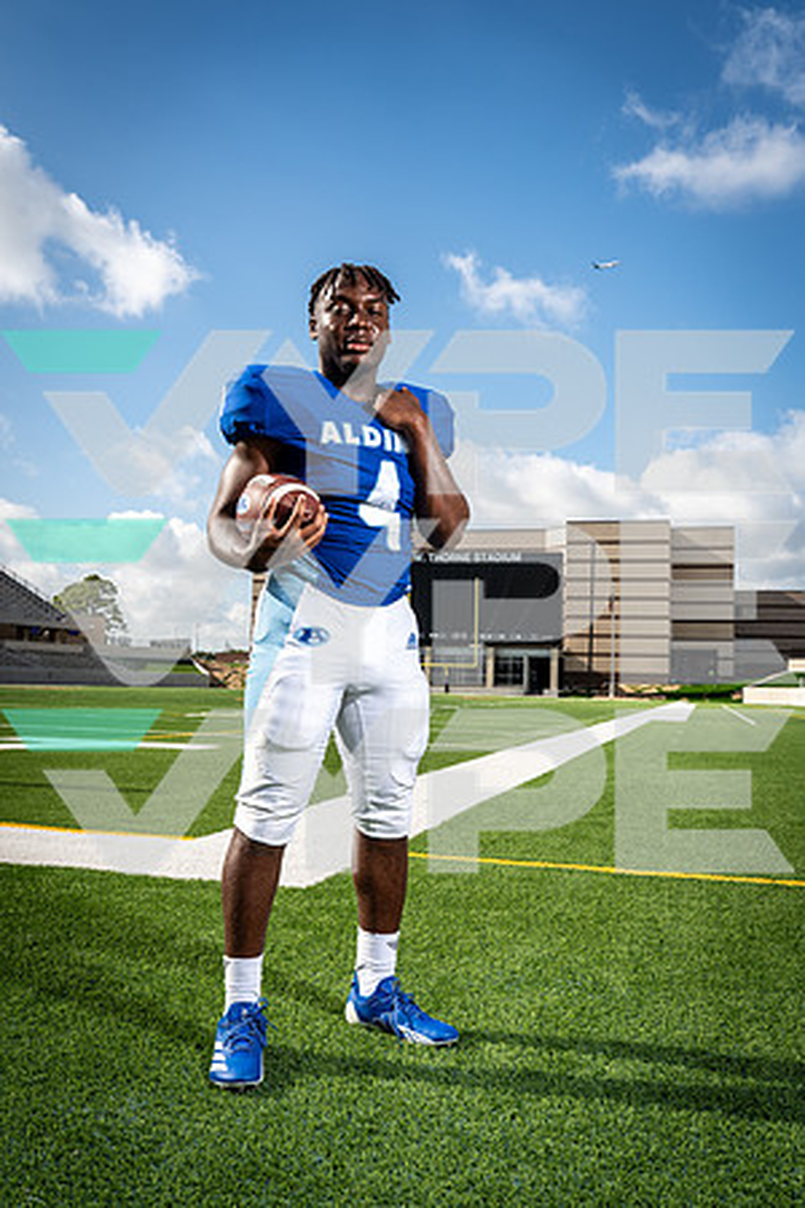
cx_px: 402
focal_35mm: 33
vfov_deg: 57.2
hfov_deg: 40.0
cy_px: 604
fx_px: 1107
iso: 125
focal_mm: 33
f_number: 8
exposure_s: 1/250
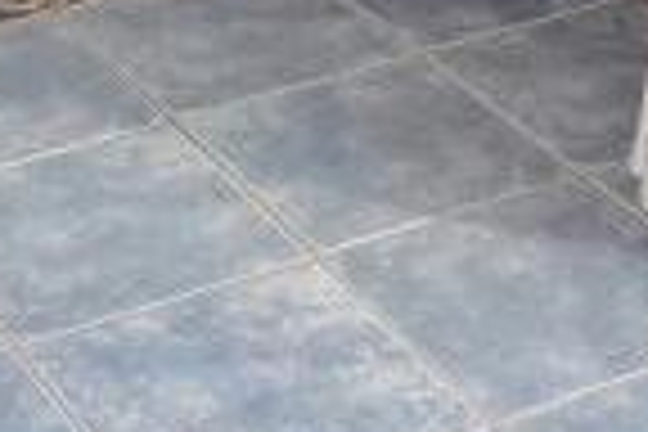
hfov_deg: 16.3
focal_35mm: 126
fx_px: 2268
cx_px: 263
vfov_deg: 10.2
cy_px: -362
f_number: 3.3
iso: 80
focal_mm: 5.3
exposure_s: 1/160
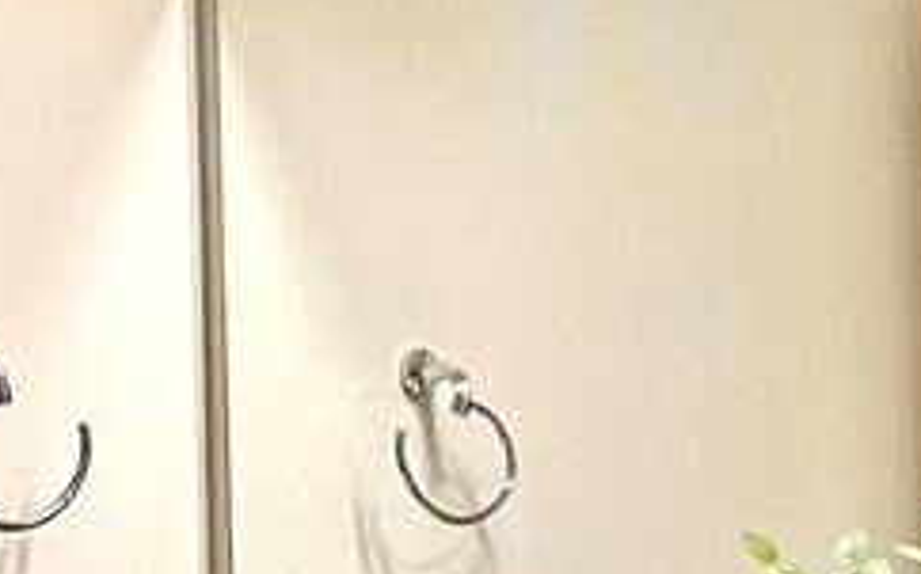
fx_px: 2459
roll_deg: +0.7
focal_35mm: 98
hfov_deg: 21.1
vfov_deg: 13.0
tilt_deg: -2.7
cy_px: 680
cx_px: 247
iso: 125
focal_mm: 2.22
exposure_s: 1/120
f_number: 2.2
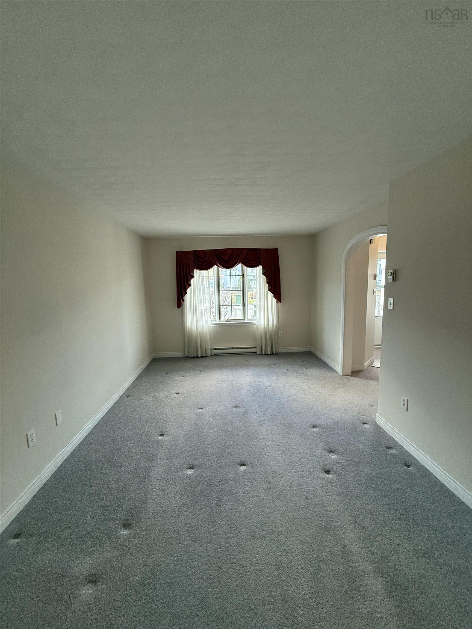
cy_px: 314
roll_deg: +0.6
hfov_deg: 85.7
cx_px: 236
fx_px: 255
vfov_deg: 102.1
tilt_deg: -6.7
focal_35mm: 14
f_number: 2.2
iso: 250
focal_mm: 2.22
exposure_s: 1/120
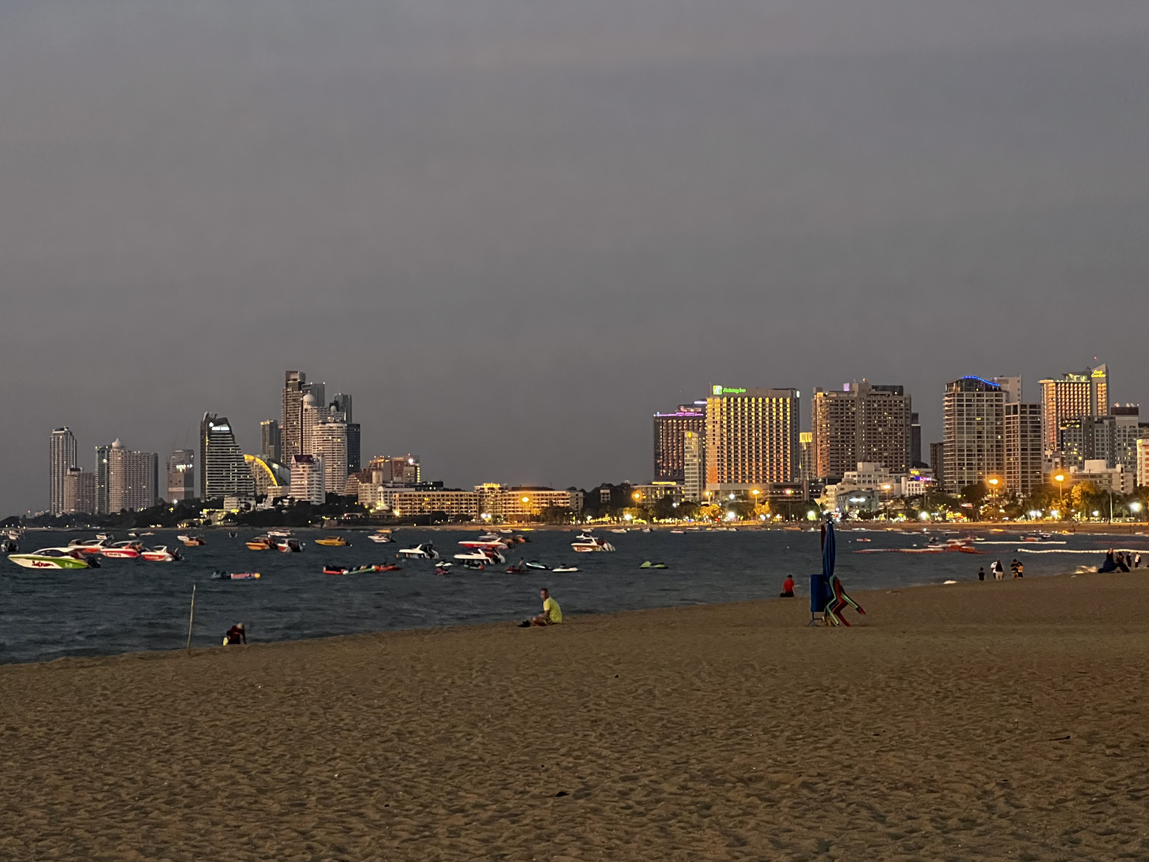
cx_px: 566
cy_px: 427
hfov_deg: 24.7
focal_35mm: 79
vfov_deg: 18.7
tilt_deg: +2.0
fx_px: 2623
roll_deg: +0.8
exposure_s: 1/25
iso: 1250
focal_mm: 9
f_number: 2.8
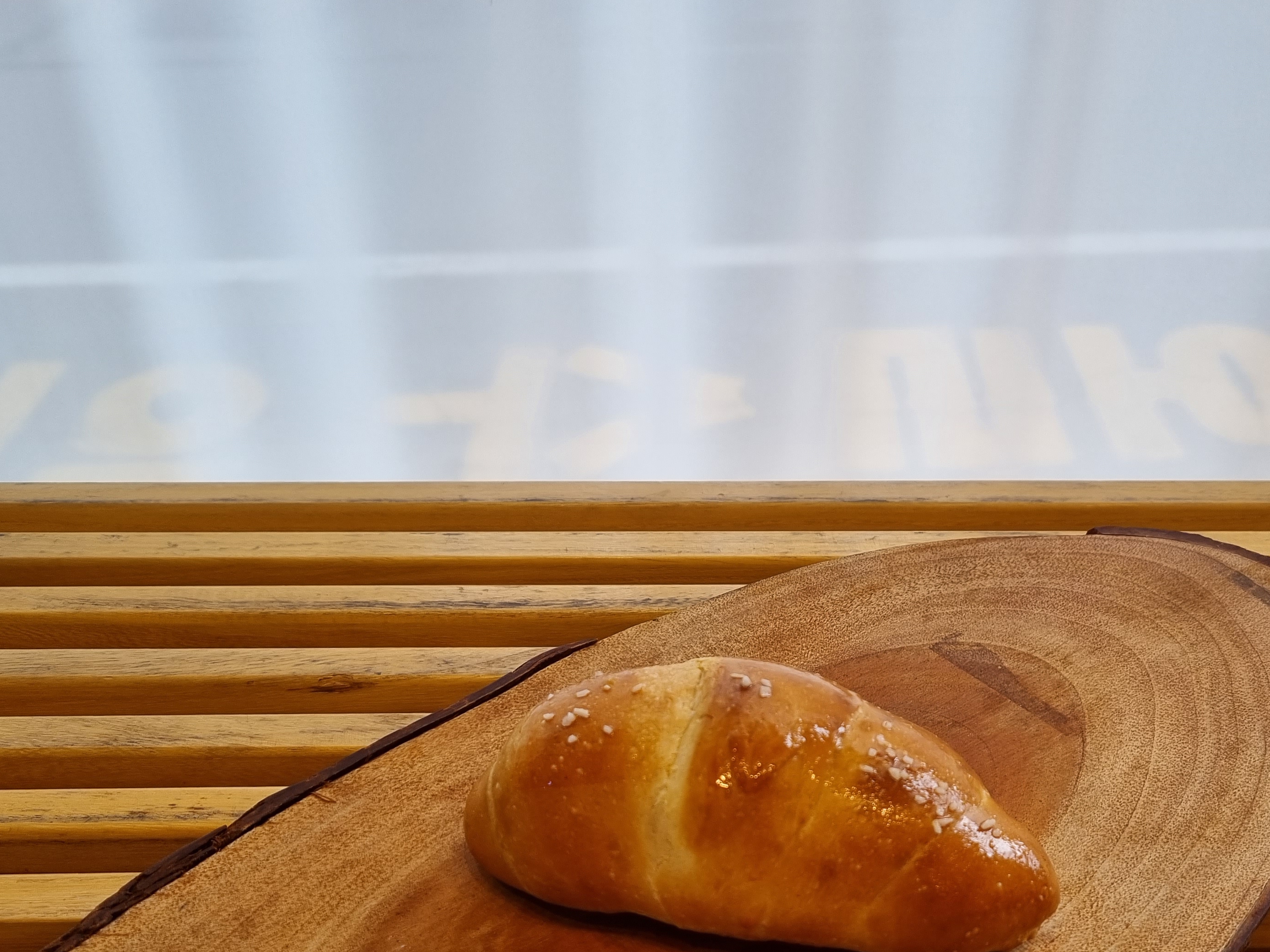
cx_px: 771
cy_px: 618
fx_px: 1394
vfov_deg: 37.4
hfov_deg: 48.6
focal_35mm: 38
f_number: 1.8
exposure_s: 1/394
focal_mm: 5.4
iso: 50
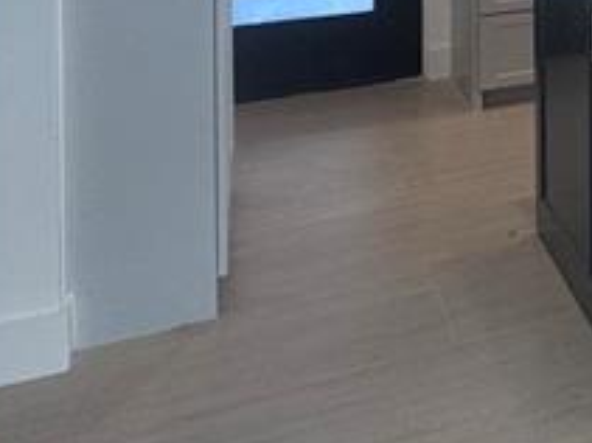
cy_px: -241
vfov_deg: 18.8
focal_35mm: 68
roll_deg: -0.1
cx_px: 1047
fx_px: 1162
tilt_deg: -0.9
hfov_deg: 20.6
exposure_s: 1/120
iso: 125
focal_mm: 2.22
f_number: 2.2
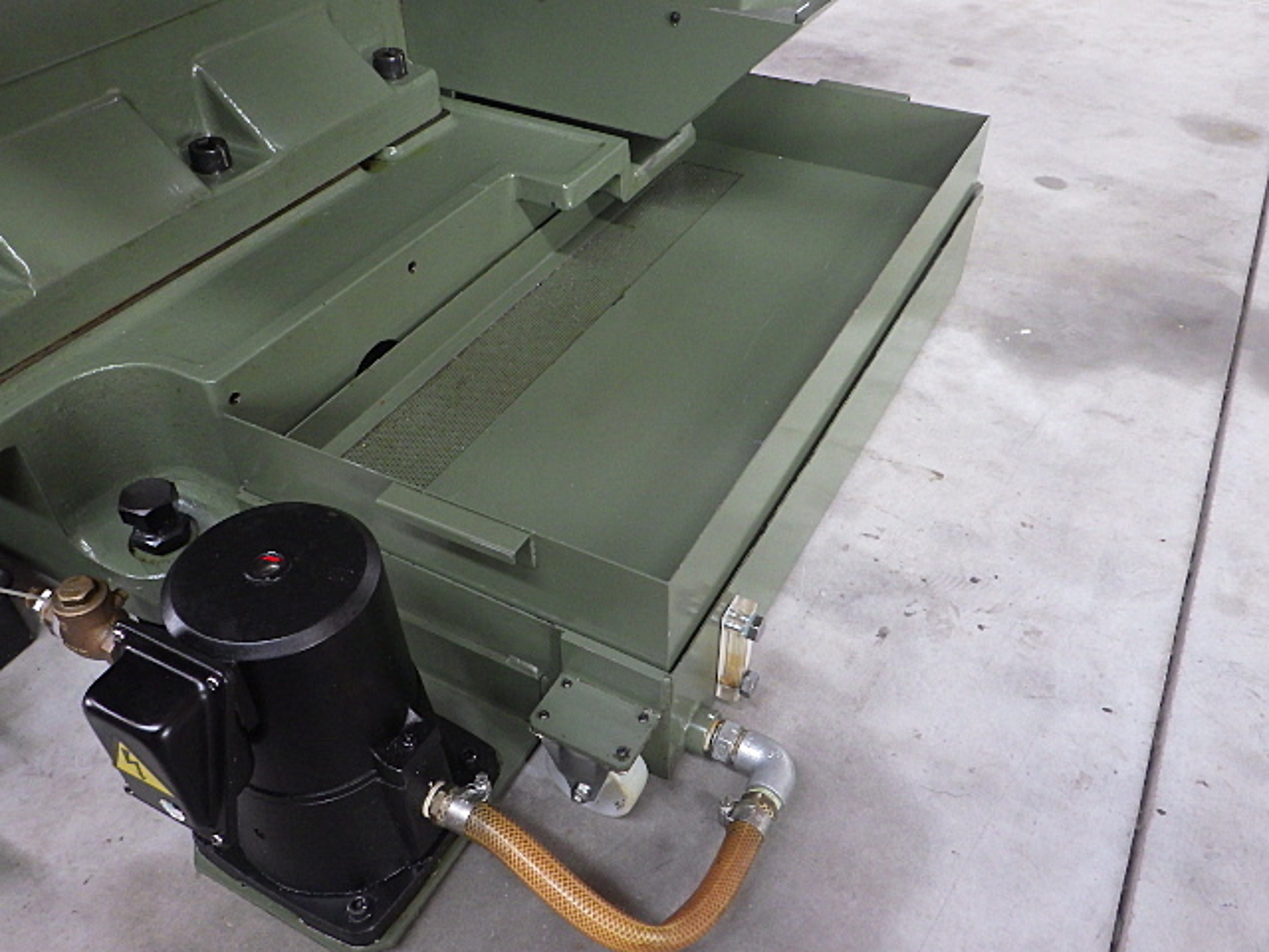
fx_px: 1026
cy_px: 476
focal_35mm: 28
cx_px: 634
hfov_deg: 63.4
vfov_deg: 49.7
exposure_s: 1/45
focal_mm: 5
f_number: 3.5
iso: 640
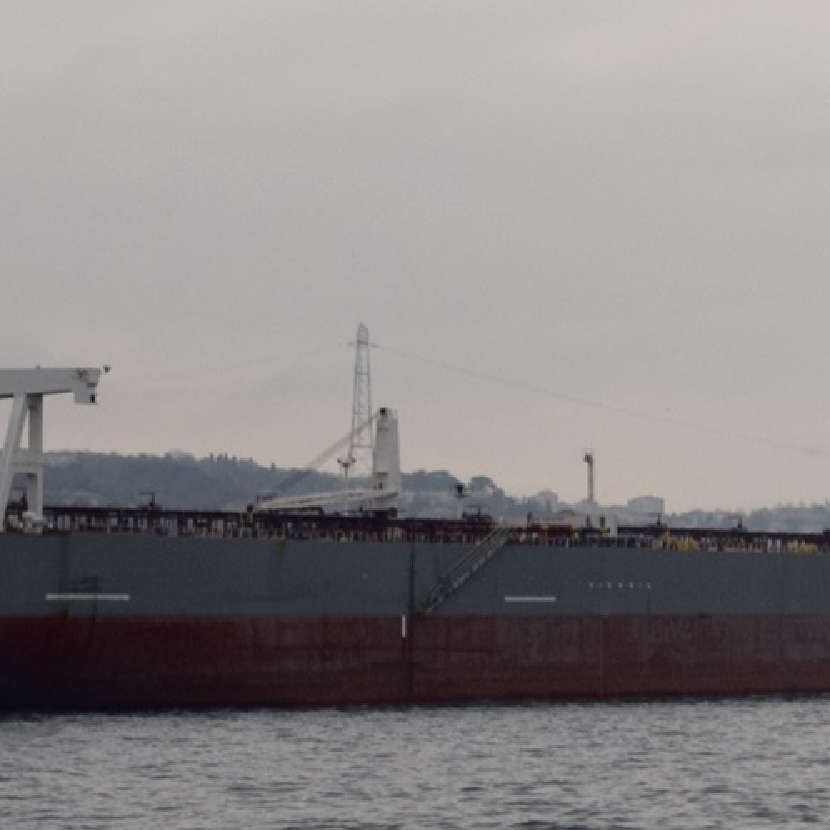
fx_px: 2333
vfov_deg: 20.1
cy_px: 535
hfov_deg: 20.1
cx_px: 278
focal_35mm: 86
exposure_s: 1/100
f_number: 9
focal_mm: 28
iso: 400
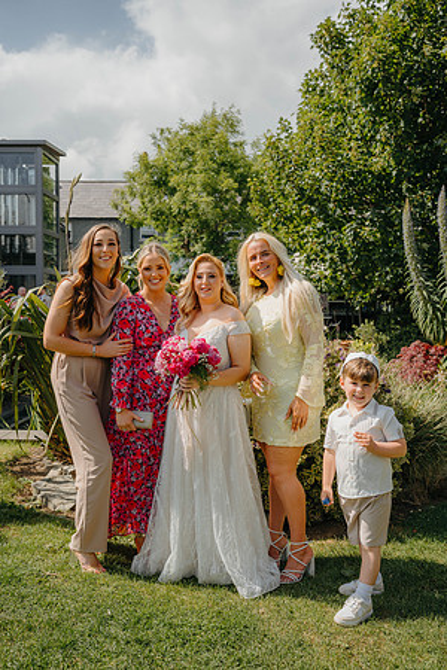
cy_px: 335
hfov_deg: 37.9
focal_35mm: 35
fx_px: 652
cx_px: 224
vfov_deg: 54.4
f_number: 4
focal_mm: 35
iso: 100
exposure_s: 1/800
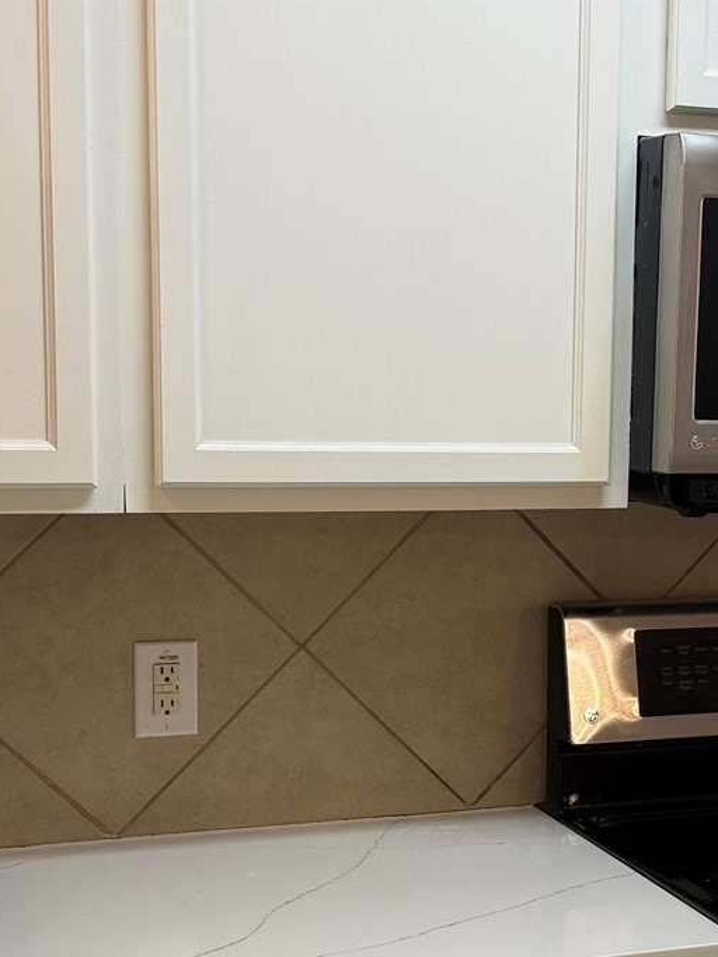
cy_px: 598
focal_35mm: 72
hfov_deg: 20.0
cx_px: 653
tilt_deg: -6.1
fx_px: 1992
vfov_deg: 26.9
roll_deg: -1.7
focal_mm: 6.76
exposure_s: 1/60
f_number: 1.78
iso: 125
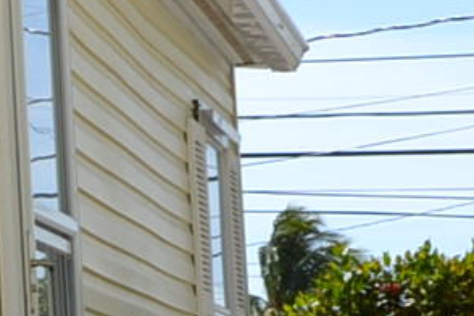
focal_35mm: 235
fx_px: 3094
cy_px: 442
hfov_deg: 8.7
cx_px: -111
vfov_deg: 5.8
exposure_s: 1/200
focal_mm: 20
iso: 100
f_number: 9
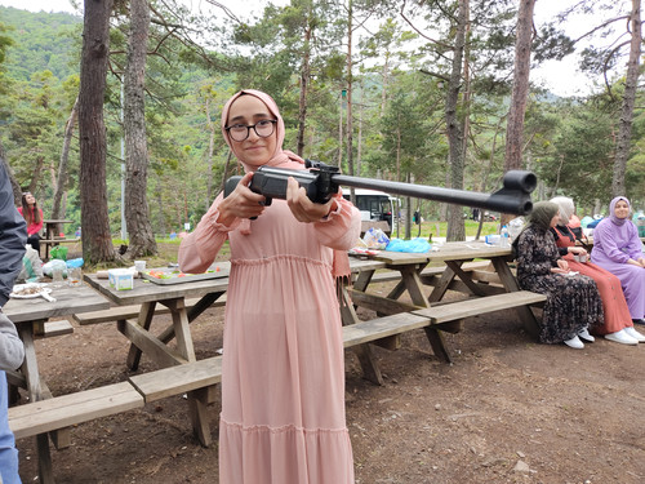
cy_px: 242
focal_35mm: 26
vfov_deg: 53.1
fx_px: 484
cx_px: 322
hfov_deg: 67.3
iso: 100
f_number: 1.79
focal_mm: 4.74
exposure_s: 1/114
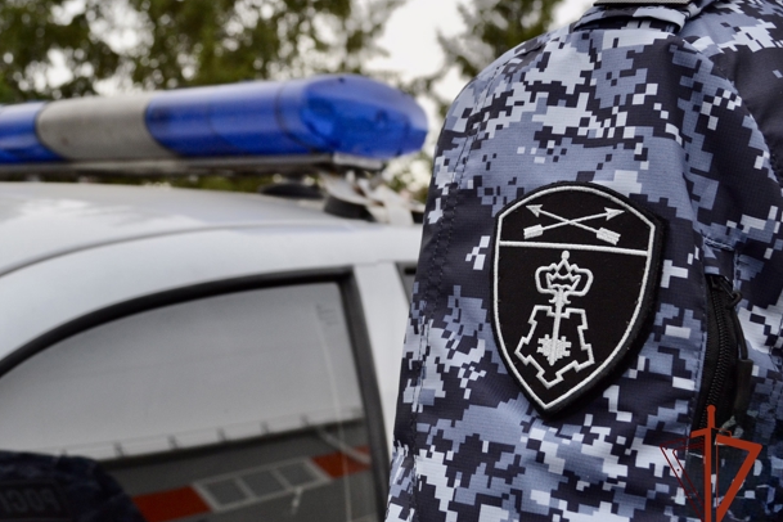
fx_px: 1044
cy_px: 235
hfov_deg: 40.9
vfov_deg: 28.1
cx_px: 309
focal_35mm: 48
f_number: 5.6
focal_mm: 26
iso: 360
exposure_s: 1/125
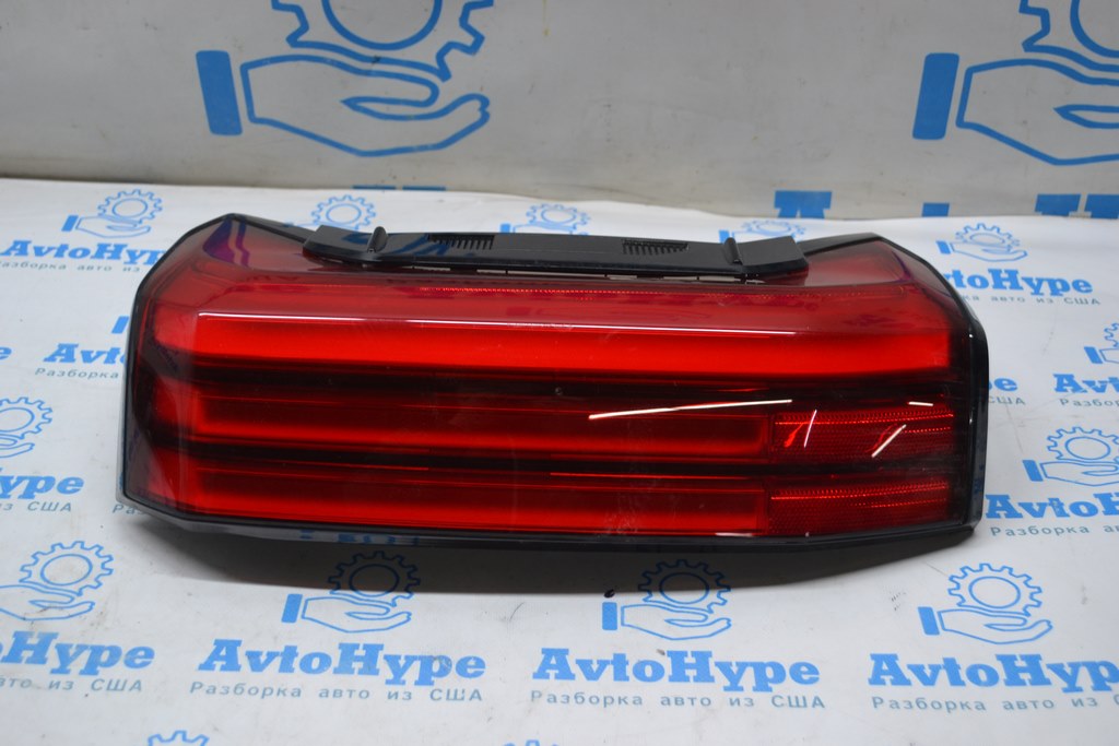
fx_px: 1492
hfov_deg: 41.1
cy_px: 373
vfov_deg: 28.1
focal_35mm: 48
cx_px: 560
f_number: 4.8
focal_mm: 32
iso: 400
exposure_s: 1/80
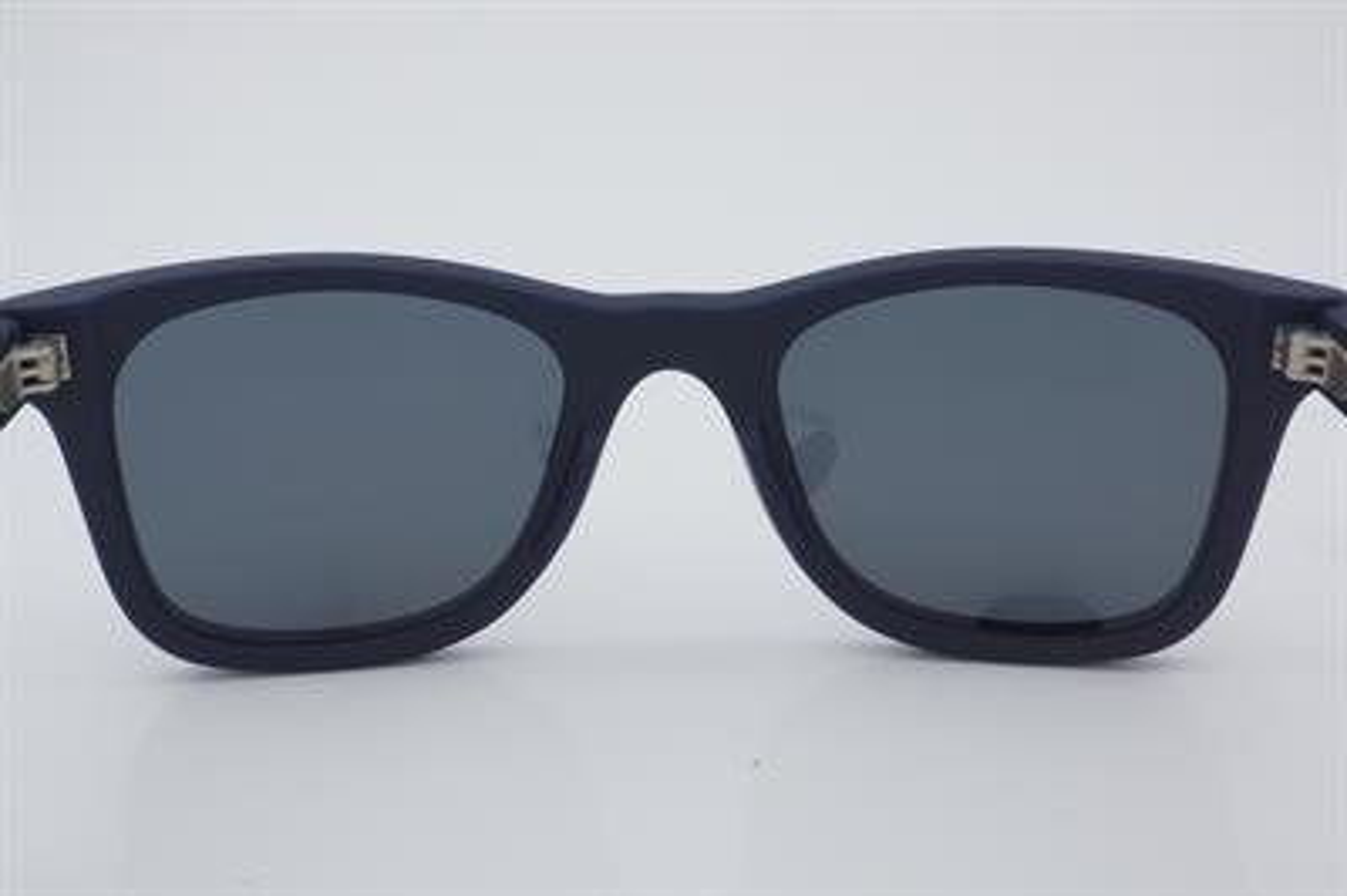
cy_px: 448
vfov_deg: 25.7
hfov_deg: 37.9
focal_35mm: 52
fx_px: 1963
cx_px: 674
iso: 100
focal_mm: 35
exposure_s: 1/4
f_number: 32
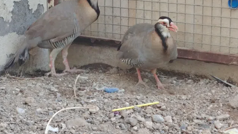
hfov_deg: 20.0
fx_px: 675
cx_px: 119
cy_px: 46
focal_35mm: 107
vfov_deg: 11.3
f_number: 1.75
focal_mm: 5.25
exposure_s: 1/50
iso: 172
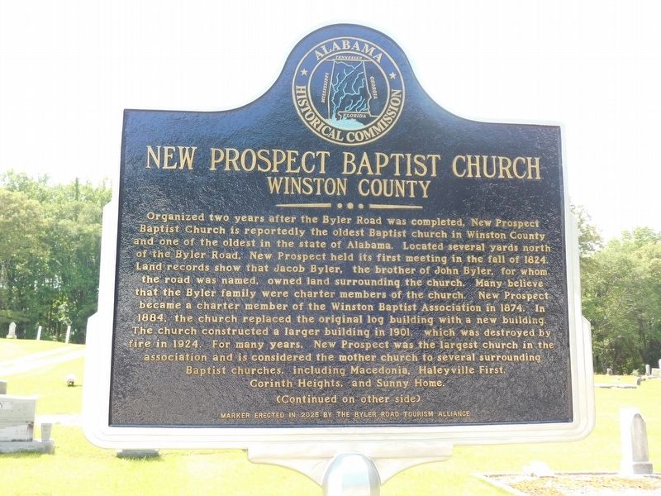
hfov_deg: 51.4
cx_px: 330
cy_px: 248
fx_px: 687
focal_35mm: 36
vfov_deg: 39.7
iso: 125
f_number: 3.5
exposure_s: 1/200
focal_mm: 6.3
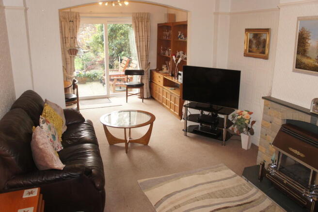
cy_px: 106
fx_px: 251
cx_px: 159
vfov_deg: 45.6
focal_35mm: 28
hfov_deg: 64.6
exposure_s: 1/60
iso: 500
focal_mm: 19
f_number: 3.5
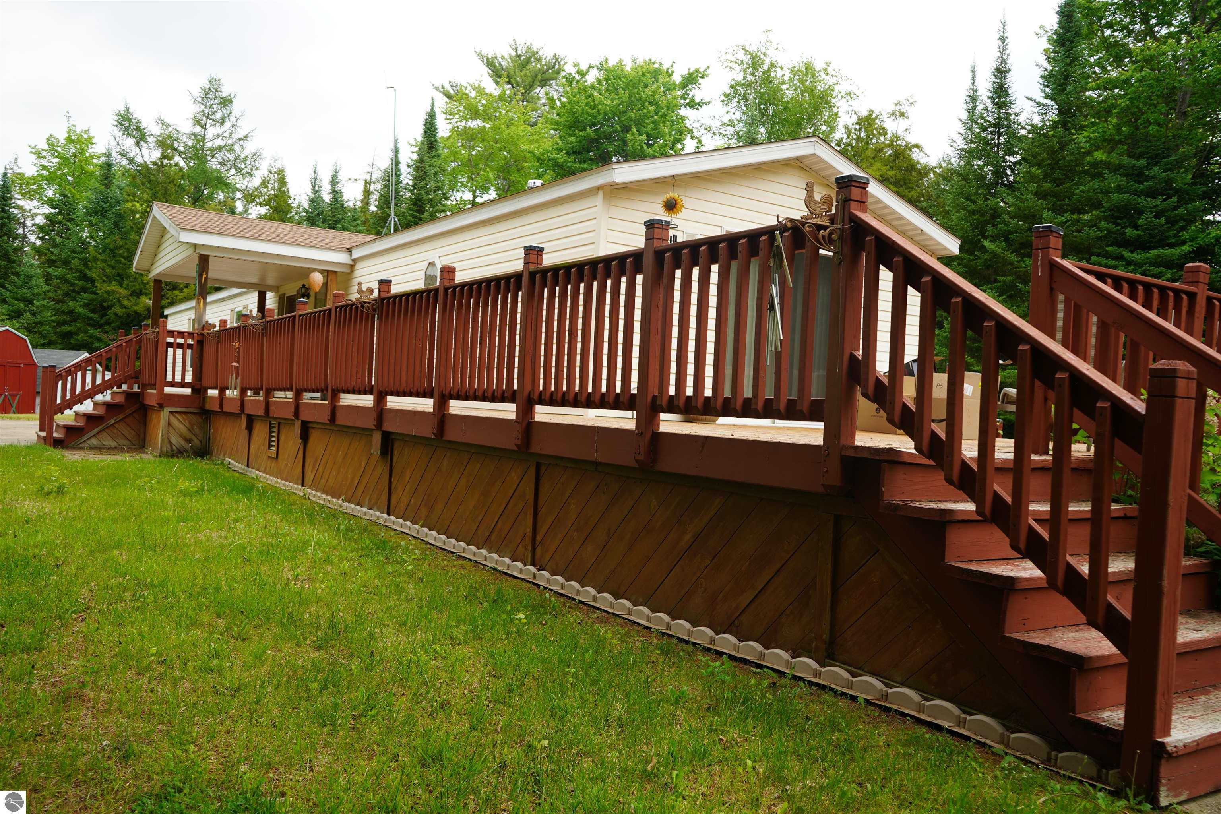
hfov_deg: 65.5
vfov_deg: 46.4
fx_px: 950
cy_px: 407
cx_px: 610
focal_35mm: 28
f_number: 5.6
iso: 100
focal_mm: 28
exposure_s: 1/80
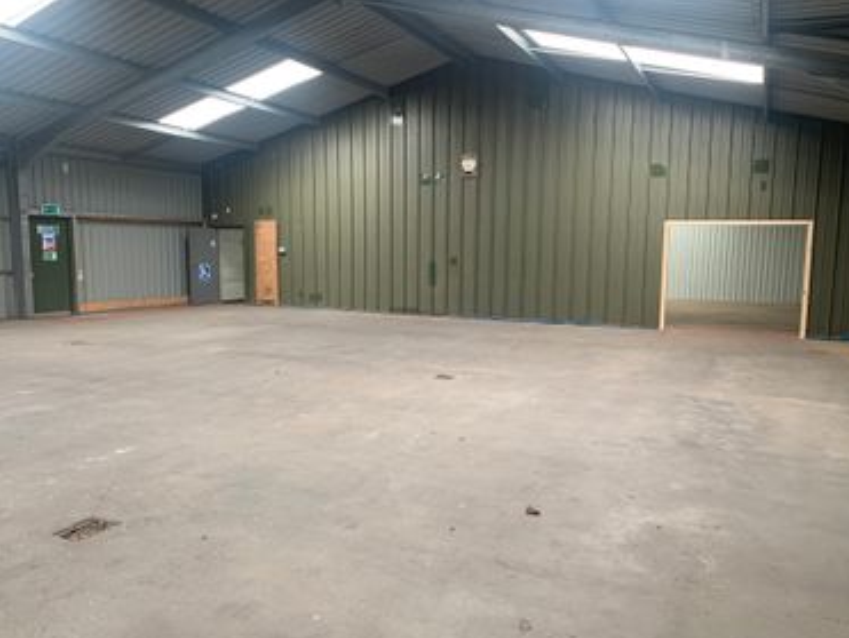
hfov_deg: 63.4
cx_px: 419
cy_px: 338
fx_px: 687
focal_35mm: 28
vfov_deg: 49.8
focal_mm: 4.25
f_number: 1.8
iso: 100
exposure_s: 1/67
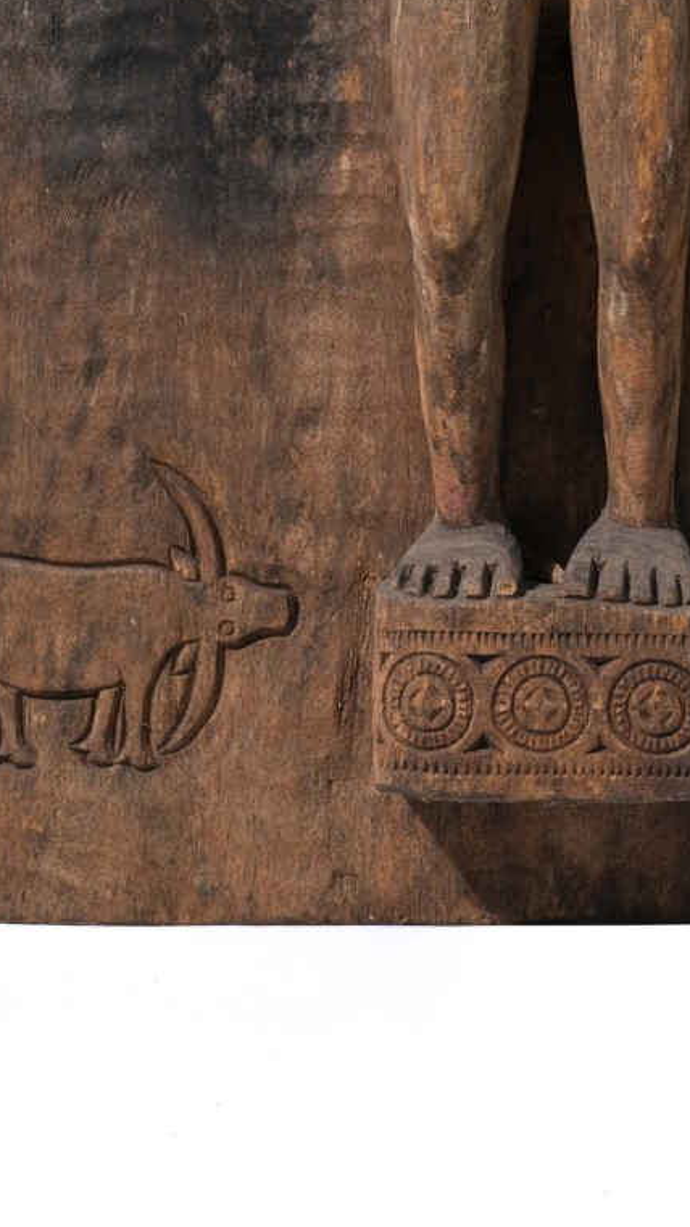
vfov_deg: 23.2
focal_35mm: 92
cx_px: 577
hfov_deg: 13.1
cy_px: 609
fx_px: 2993
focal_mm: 38.8
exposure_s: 1/125
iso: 200
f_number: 5.6
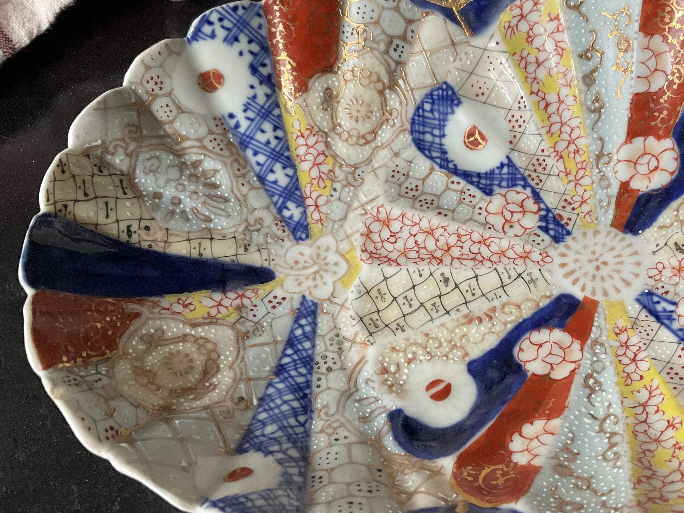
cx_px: 453
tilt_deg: -58.5
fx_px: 810
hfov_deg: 45.1
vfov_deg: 35.1
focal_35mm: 41
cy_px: 253
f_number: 1.8
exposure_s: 1/60
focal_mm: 3
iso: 100
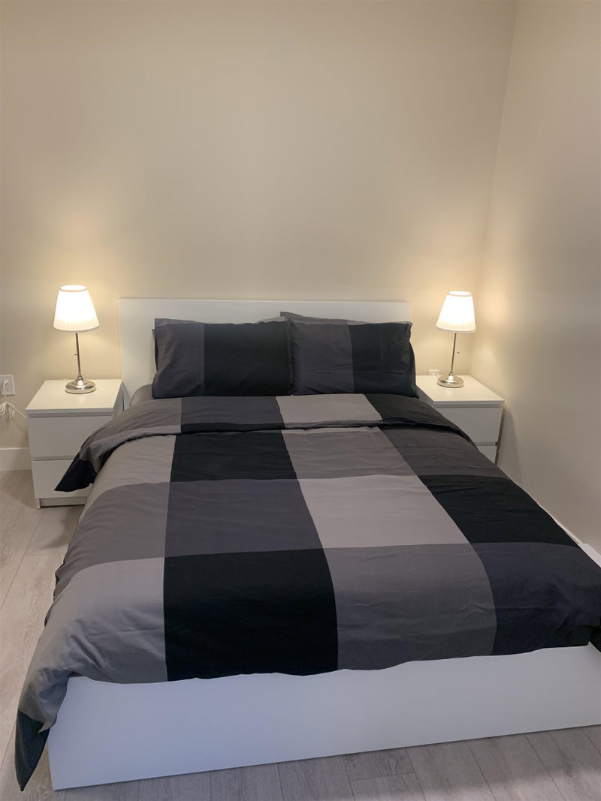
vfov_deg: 67.3
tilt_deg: -18.0
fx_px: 602
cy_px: 400
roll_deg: -2.3
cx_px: 300
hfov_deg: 53.1
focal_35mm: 26
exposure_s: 1/60
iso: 160
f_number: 1.8
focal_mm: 4.25
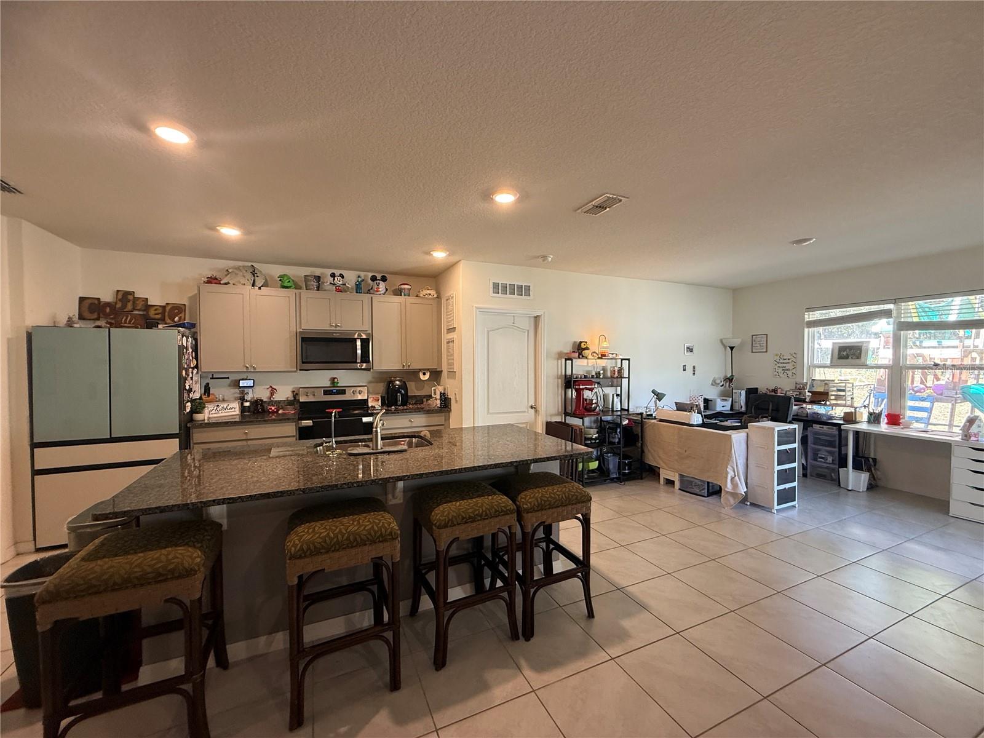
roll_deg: +0.2
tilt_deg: -1.2
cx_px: 492
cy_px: 369
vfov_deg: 85.7
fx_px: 398
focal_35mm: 14
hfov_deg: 102.1
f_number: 2.2
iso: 200
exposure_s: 1/60
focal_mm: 2.22
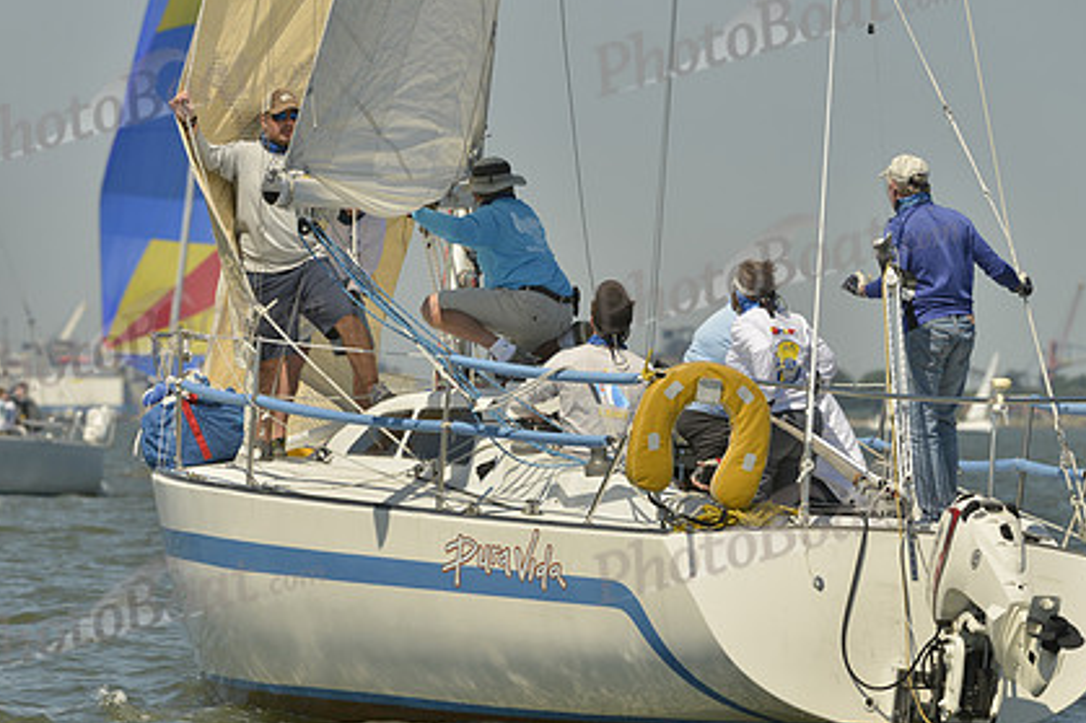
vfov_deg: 3.5
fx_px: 11699
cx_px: 461
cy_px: 439
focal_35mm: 388
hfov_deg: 5.3
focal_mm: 280
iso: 200
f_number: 8
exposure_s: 1/1000
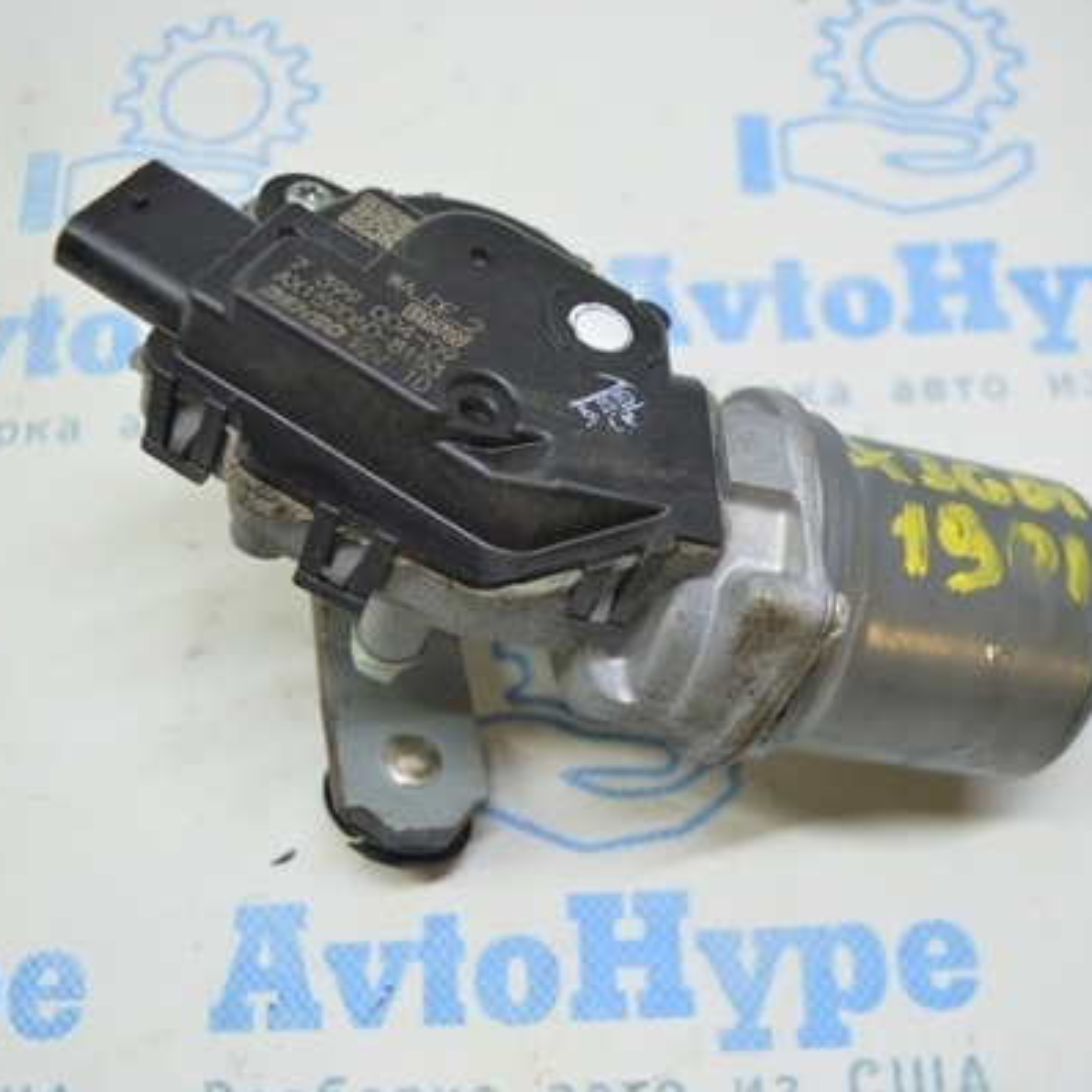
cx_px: 534
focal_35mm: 41
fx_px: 1463
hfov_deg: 40.9
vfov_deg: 40.9
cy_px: 513
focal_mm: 20
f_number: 3.8
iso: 400
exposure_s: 1/40
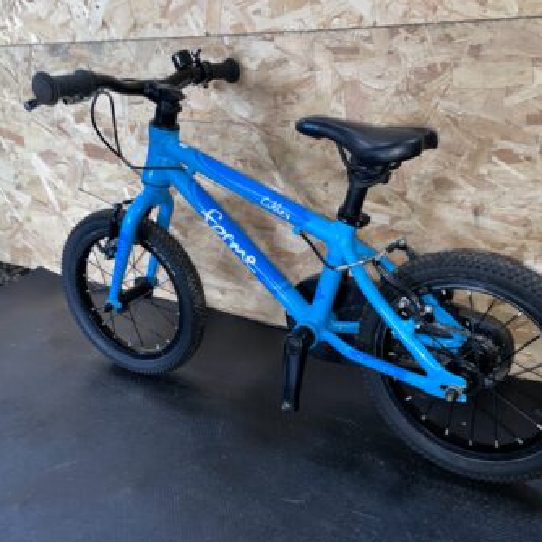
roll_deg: +3.6
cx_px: 310
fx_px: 585
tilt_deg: -21.3
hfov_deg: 49.6
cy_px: 260
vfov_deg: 49.7
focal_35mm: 33
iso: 80
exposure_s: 1/16
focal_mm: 4.2
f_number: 1.6
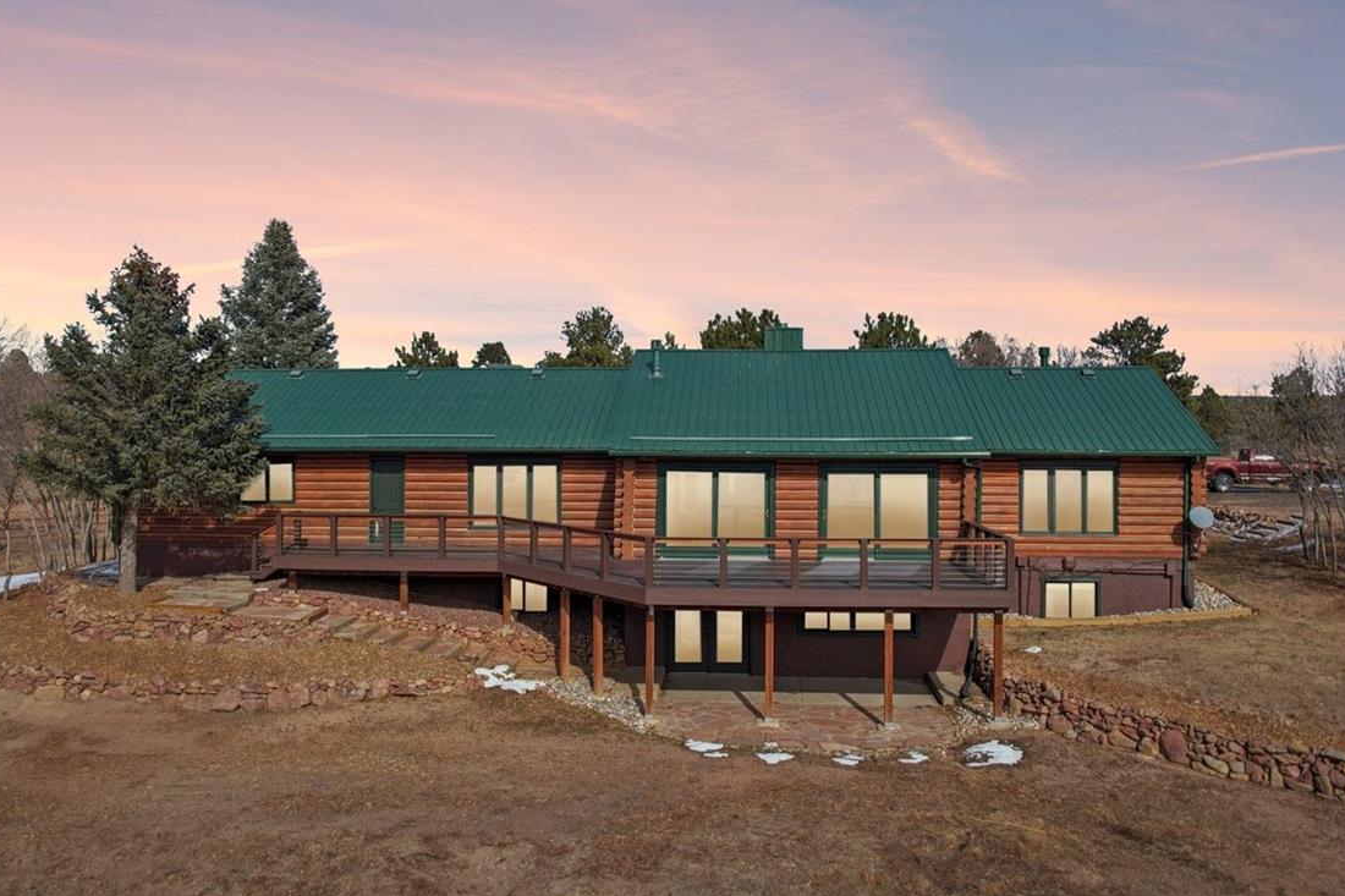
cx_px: 653
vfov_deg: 41.0
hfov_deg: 58.7
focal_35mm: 32
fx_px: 1195
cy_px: 396
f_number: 2.8
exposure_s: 1/350
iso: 100
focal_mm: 8.4
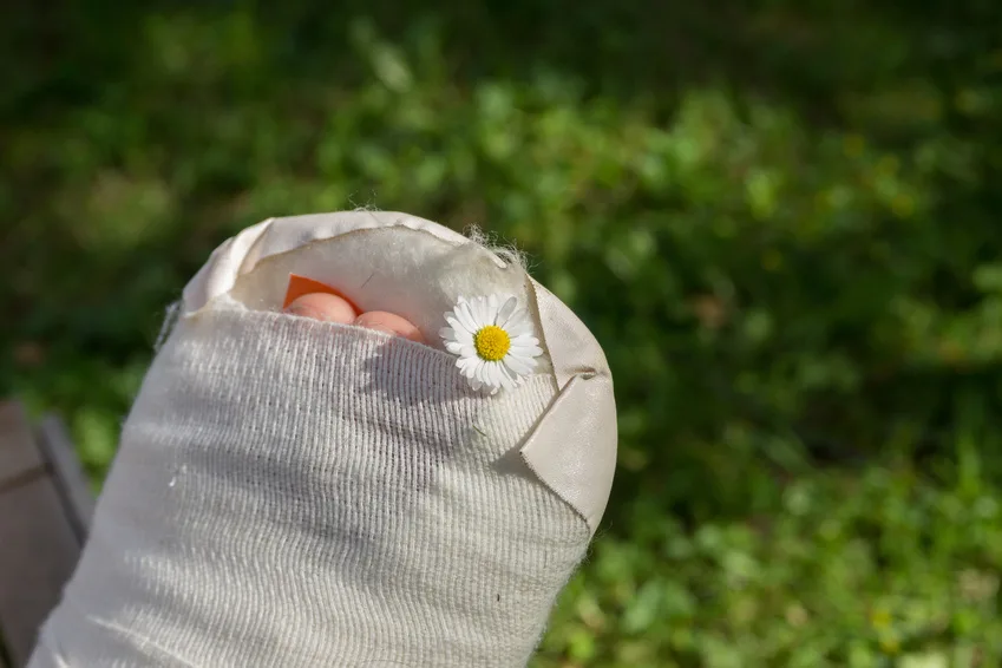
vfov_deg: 18.2
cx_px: 501
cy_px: 334
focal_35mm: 75
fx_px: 2087
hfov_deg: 27.0
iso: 100
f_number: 6.3
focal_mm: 50
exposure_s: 1/250
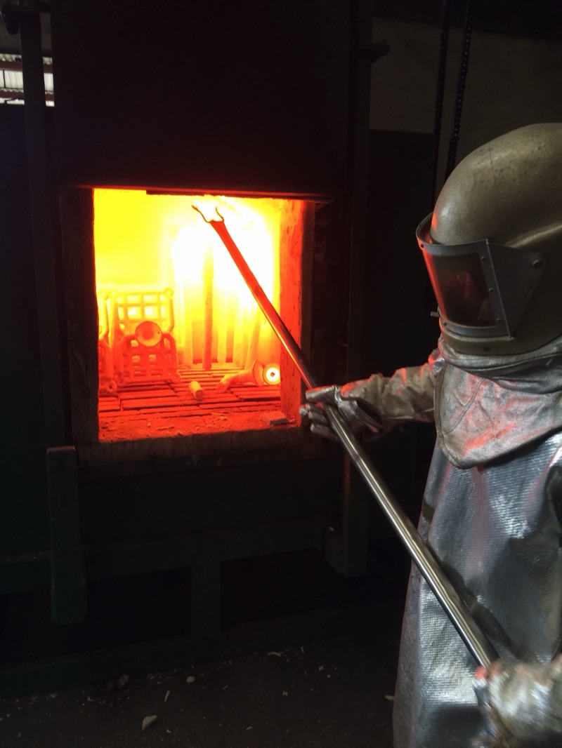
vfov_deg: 61.6
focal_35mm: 29
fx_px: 628
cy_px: 374
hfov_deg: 48.2
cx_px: 281
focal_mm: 4.15
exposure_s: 1/30
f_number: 2.2
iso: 80
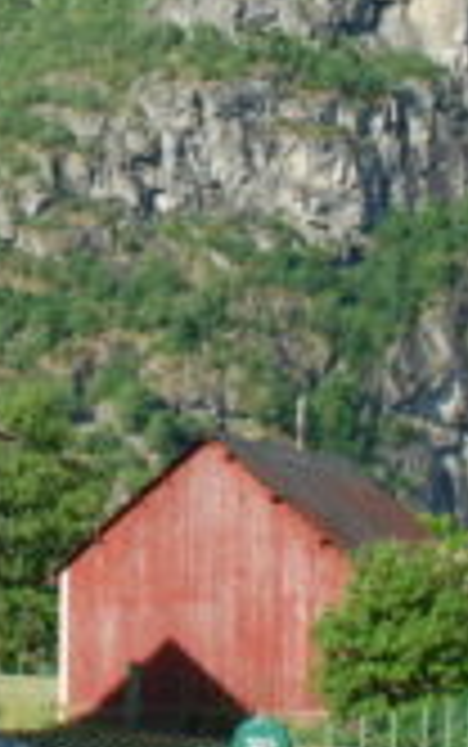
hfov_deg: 9.8
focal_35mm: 129
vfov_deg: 16.0
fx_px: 2628
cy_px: 79
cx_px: -315
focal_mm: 28
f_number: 11
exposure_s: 1/80
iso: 100
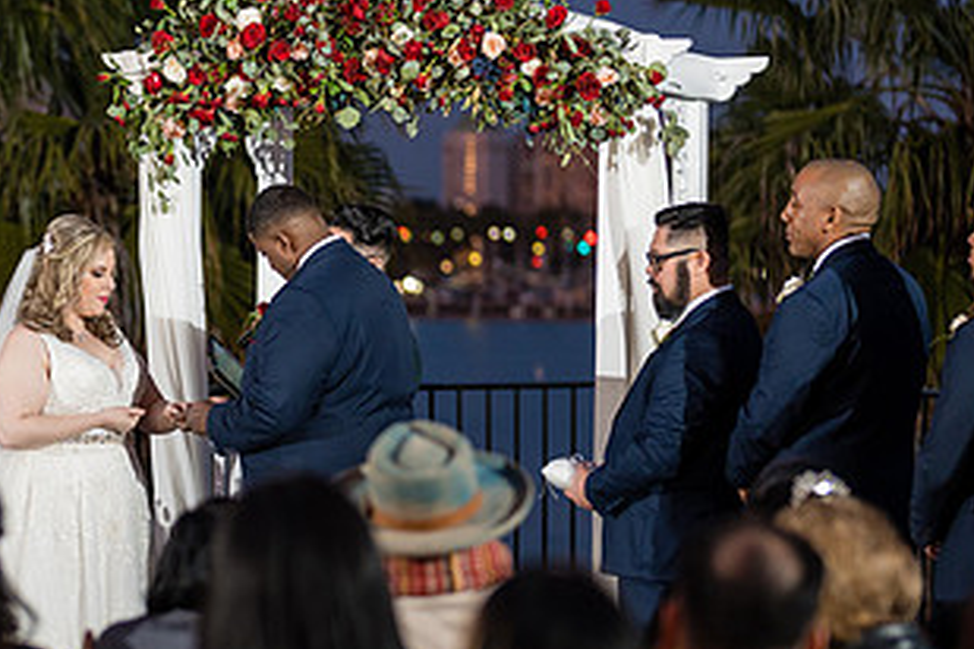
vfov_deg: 9.7
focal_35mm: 141
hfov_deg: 14.4
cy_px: 348
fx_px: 3815
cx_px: 161
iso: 500
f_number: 1.2
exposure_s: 1/250
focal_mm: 50
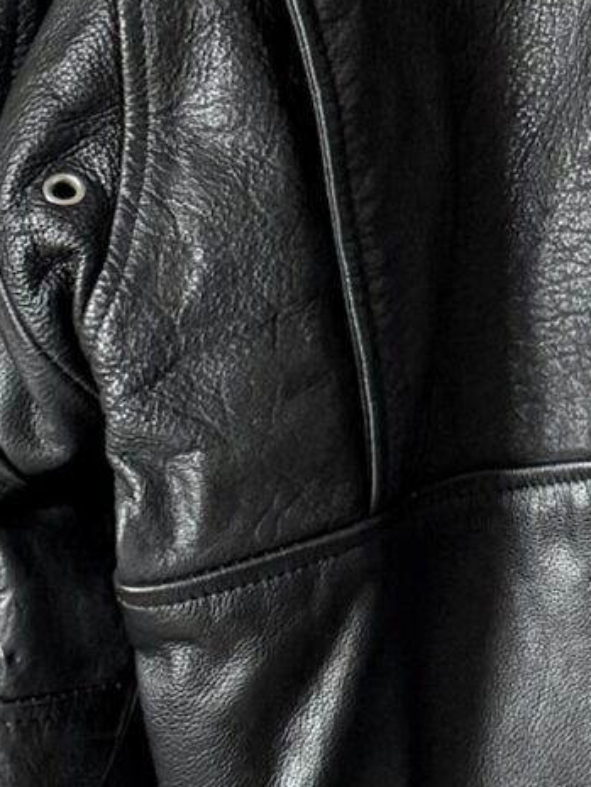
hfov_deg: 10.8
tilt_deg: -2.0
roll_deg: +0.7
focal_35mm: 132
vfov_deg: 14.8
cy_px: 125
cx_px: 913
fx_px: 3003
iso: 640
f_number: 1.78
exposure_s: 1/60
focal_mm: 6.76
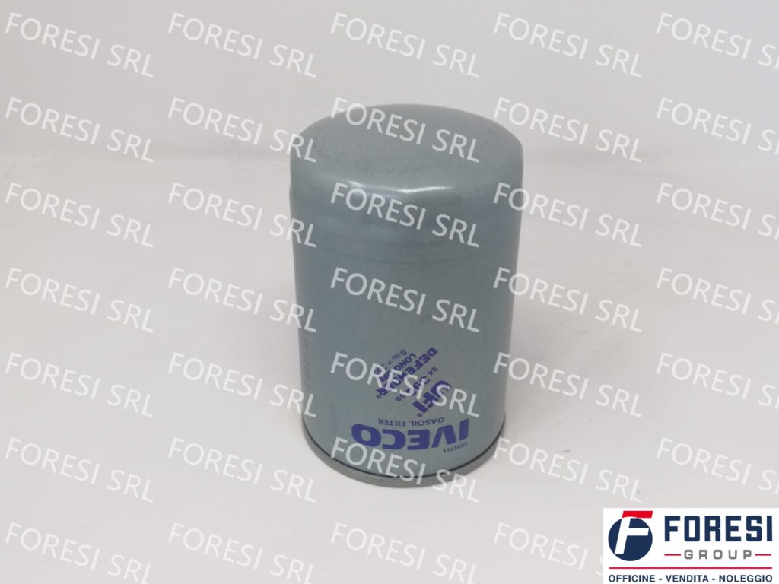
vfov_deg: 38.7
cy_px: 292
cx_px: 390
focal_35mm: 37
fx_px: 833
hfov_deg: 50.1
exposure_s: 1/100
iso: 50
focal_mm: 3.81
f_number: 2.2
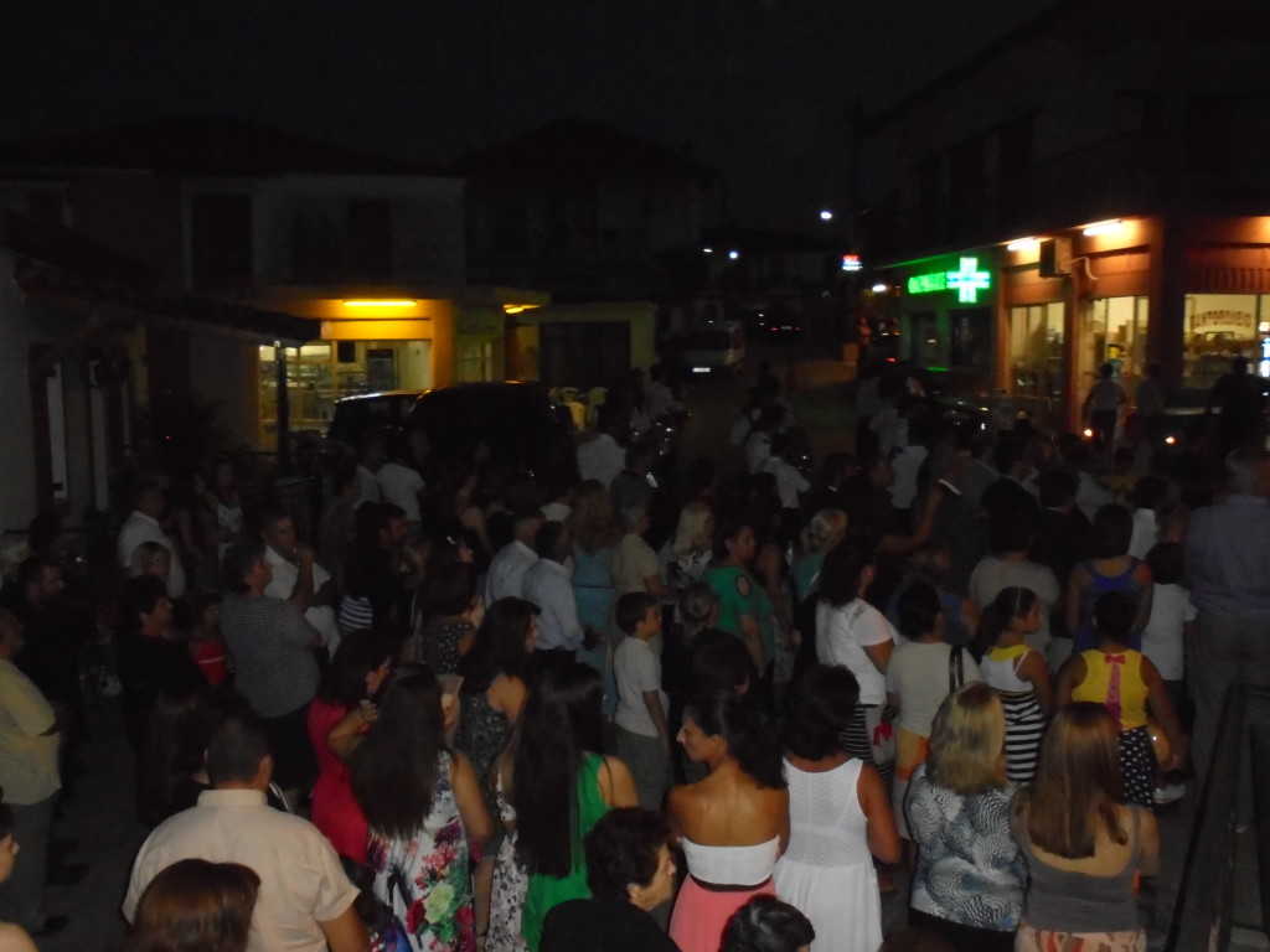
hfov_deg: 54.0
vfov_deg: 41.8
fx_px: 1247
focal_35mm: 34
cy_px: 476
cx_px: 635
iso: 800
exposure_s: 1/40
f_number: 4
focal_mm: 6.1
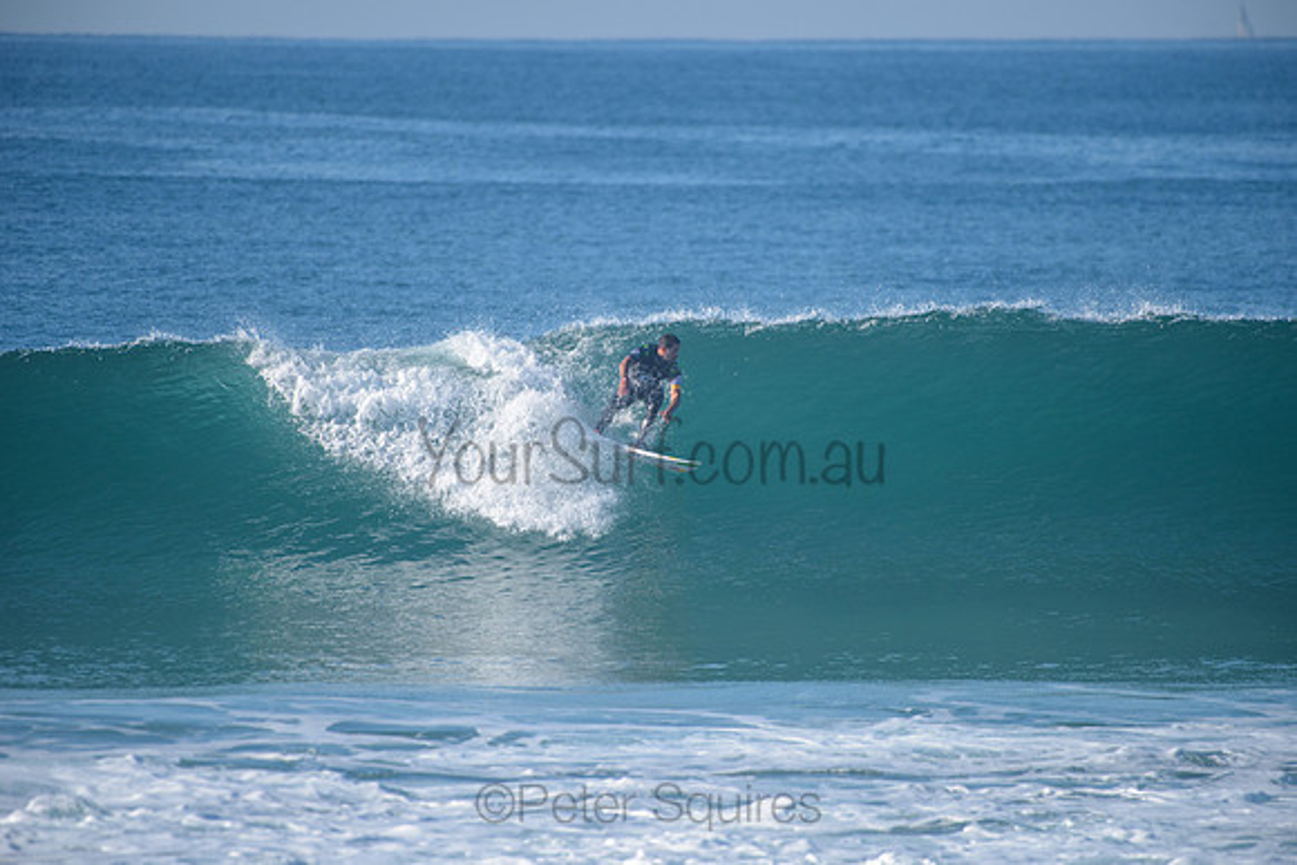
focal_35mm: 500
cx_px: 648
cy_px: 432
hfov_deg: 4.1
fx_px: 18017
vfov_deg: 2.8
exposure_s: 1/2000
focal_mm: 500
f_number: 5.6
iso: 280
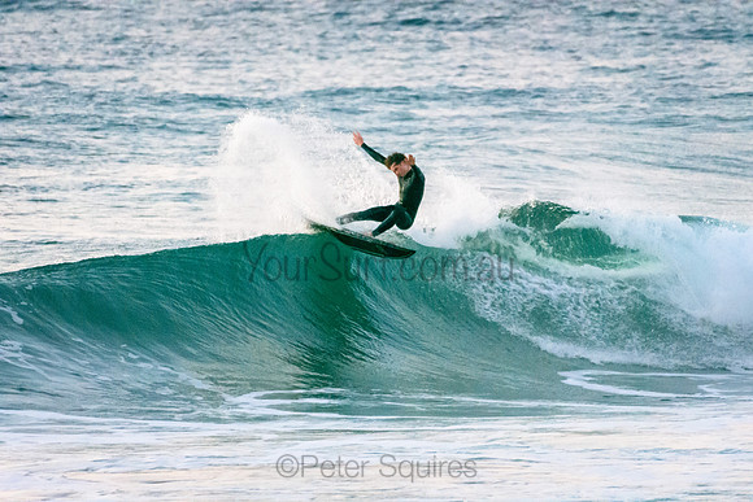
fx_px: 15690
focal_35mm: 750
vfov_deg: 1.8
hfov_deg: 2.7
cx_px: 376
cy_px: 251
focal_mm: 500
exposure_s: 1/1000
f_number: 5.6
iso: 10000
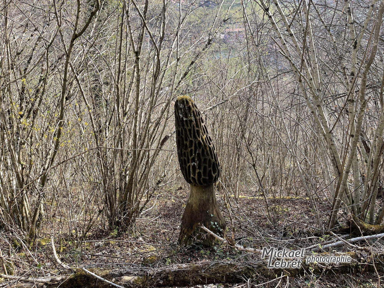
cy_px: 144
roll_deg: -0.9
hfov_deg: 67.3
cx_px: 192
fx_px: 288
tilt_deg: -31.9
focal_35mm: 26
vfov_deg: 53.1
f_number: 1.6
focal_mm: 5.1
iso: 32
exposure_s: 1/731
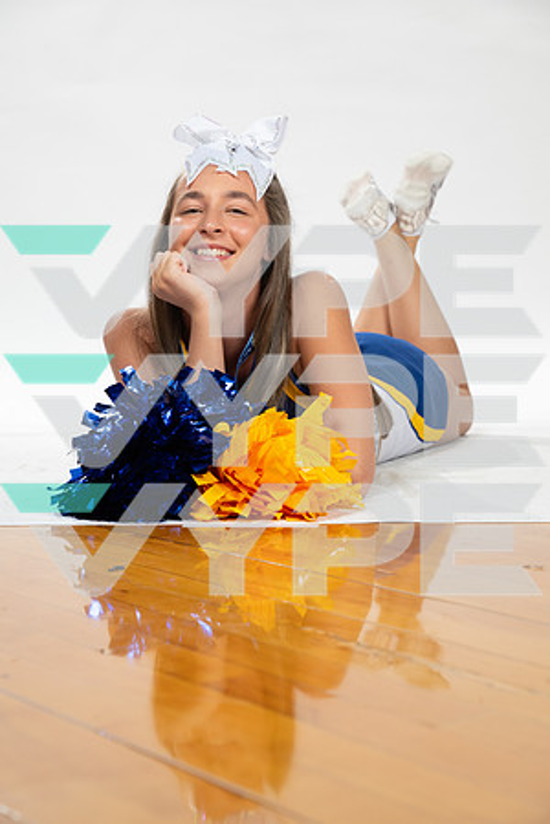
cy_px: 412
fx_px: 1604
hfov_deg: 19.5
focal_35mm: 70
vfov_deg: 28.8
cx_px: 275
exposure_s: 1/320
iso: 800
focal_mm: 70
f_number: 7.1
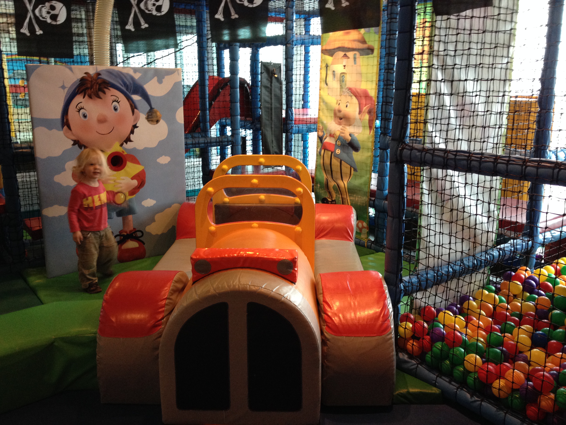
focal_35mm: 35
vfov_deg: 40.7
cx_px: 283
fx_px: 572
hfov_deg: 52.6
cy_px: 212
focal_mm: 4.28
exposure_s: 1/20
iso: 125
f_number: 2.4
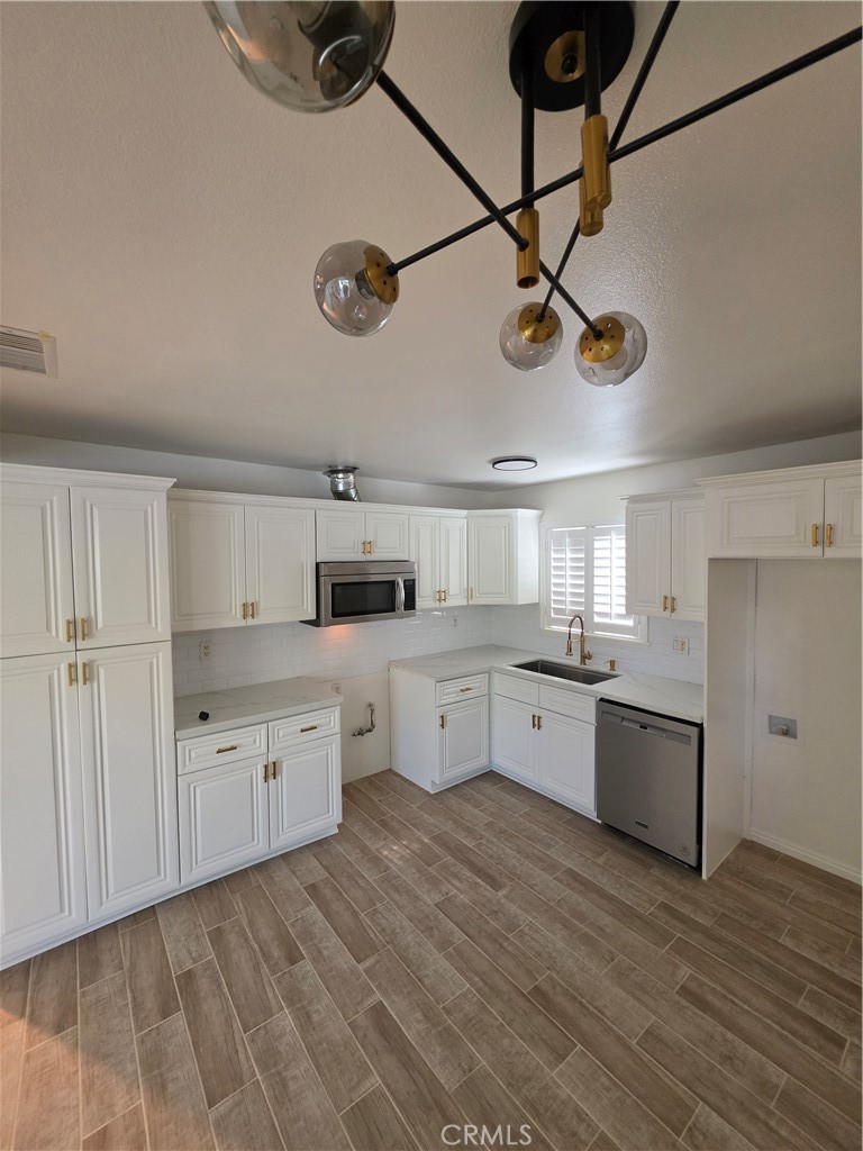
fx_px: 432
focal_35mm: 13
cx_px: 432
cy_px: 576
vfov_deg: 106.2
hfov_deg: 89.9
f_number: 1.9
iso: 250
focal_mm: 2.2
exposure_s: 1/120
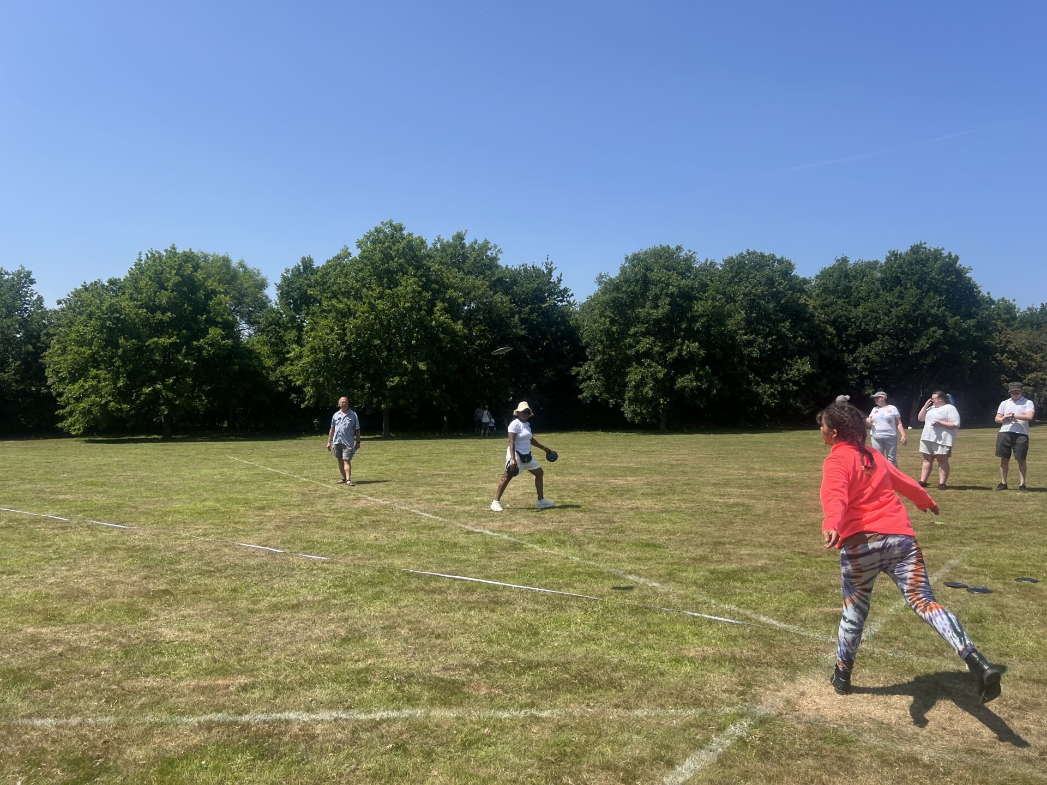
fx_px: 786
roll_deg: -1.2
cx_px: 524
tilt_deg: +0.1
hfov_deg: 67.3
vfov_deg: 53.1
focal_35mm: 26
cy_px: 392
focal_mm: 5.7
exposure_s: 1/3460
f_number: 1.5
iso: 50
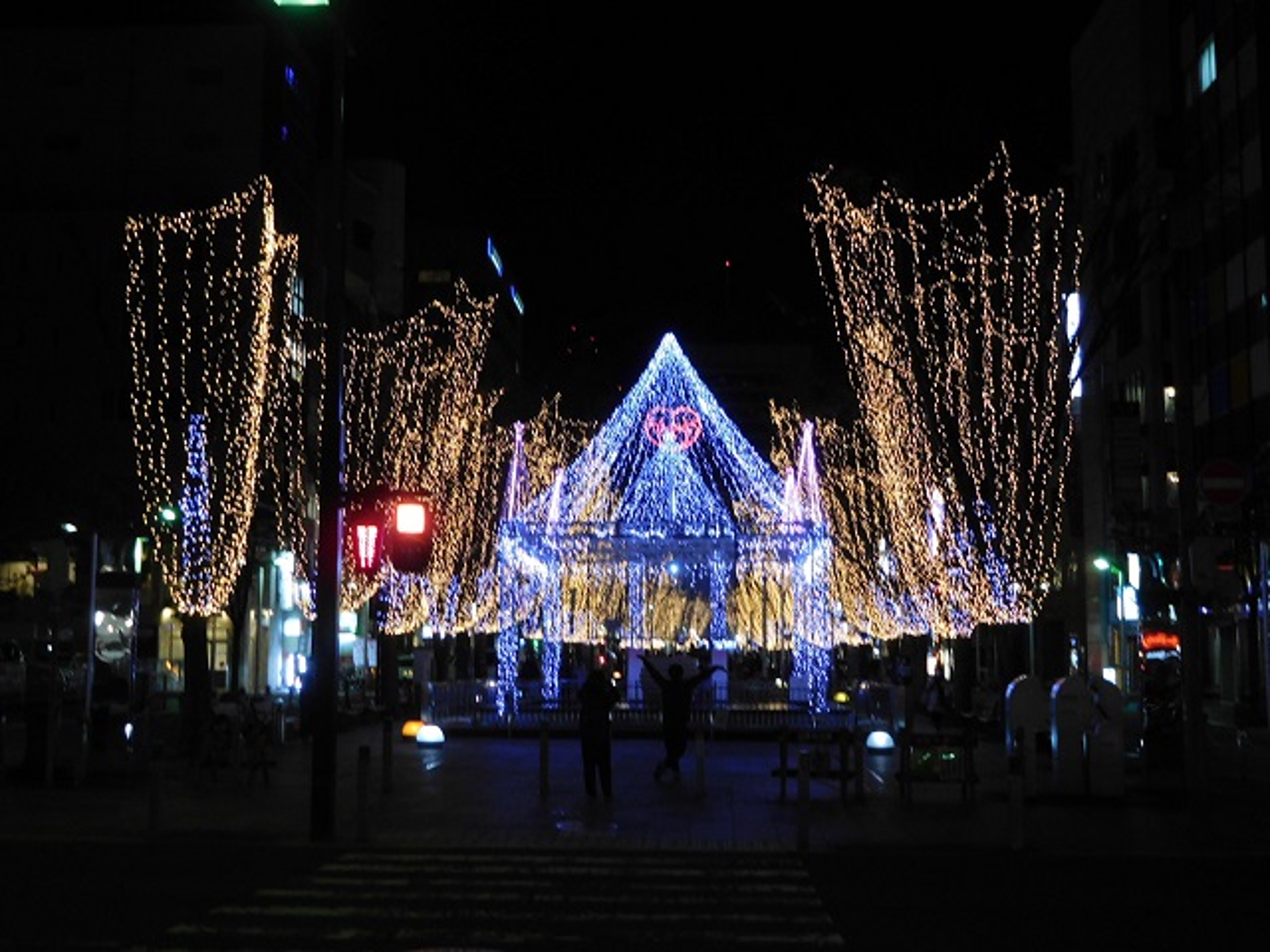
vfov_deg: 32.2
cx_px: 635
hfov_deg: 42.1
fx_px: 1651
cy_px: 476
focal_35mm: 45
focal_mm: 8
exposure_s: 1/20
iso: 400
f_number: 4
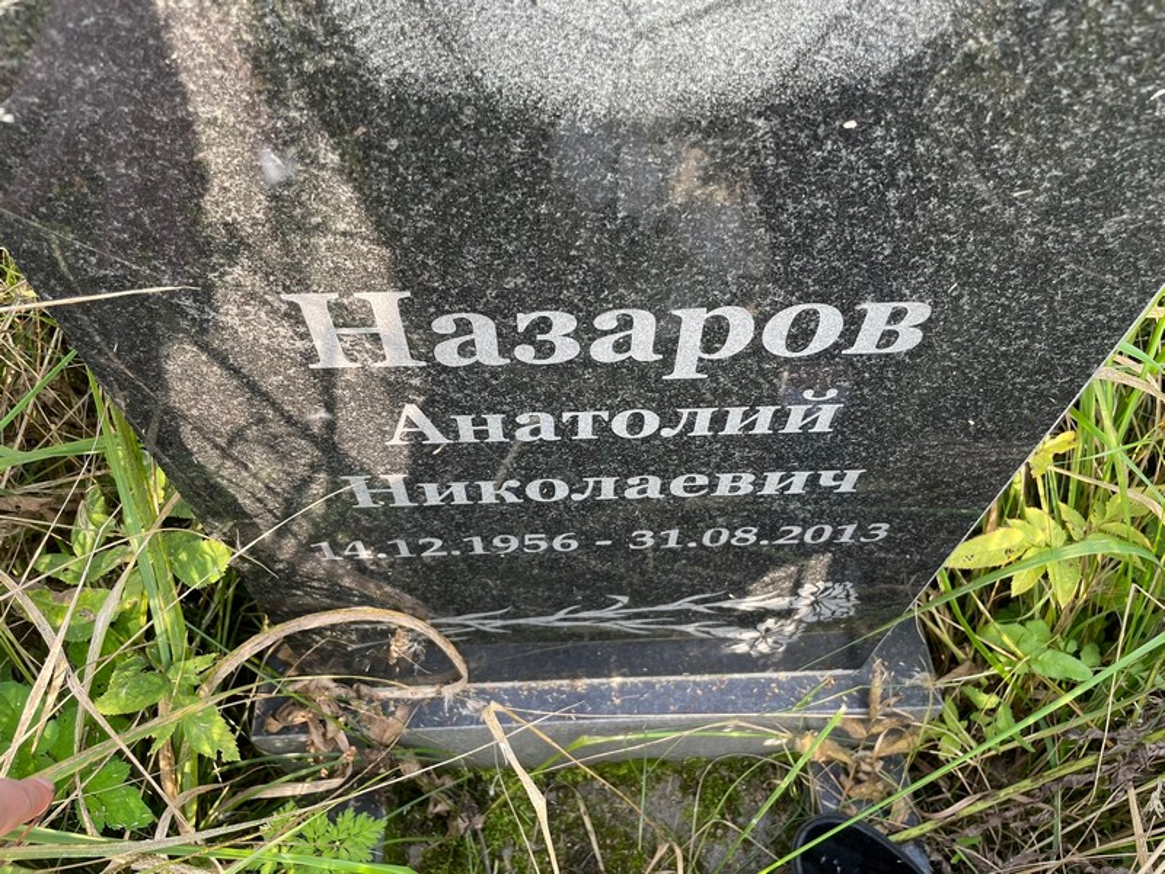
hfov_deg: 67.3
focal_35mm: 26
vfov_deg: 53.1
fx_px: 875
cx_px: 582
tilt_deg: -58.0
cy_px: 437
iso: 64
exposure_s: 1/121
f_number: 1.6
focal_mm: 4.2
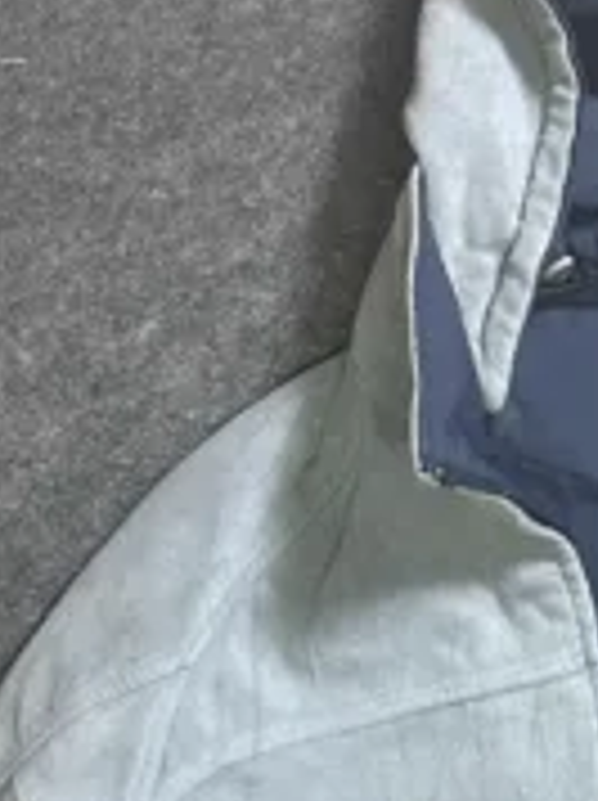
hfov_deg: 18.1
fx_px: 1801
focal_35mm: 78
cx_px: 683
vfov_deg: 23.7
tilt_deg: -64.1
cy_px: 844
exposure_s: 1/50
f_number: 1.5
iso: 400
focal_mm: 5.7
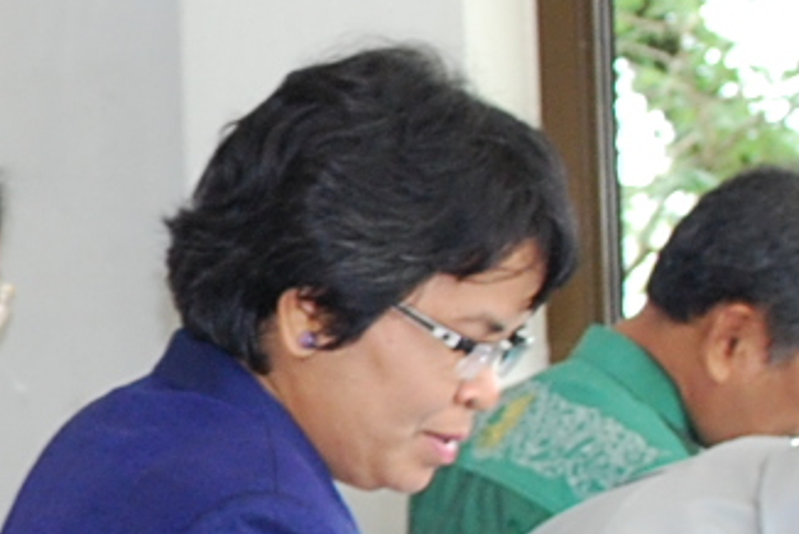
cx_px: -490
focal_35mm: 178
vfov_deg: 7.7
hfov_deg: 11.0
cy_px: 350
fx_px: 3954
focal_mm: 20
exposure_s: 1/50
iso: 400
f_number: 4
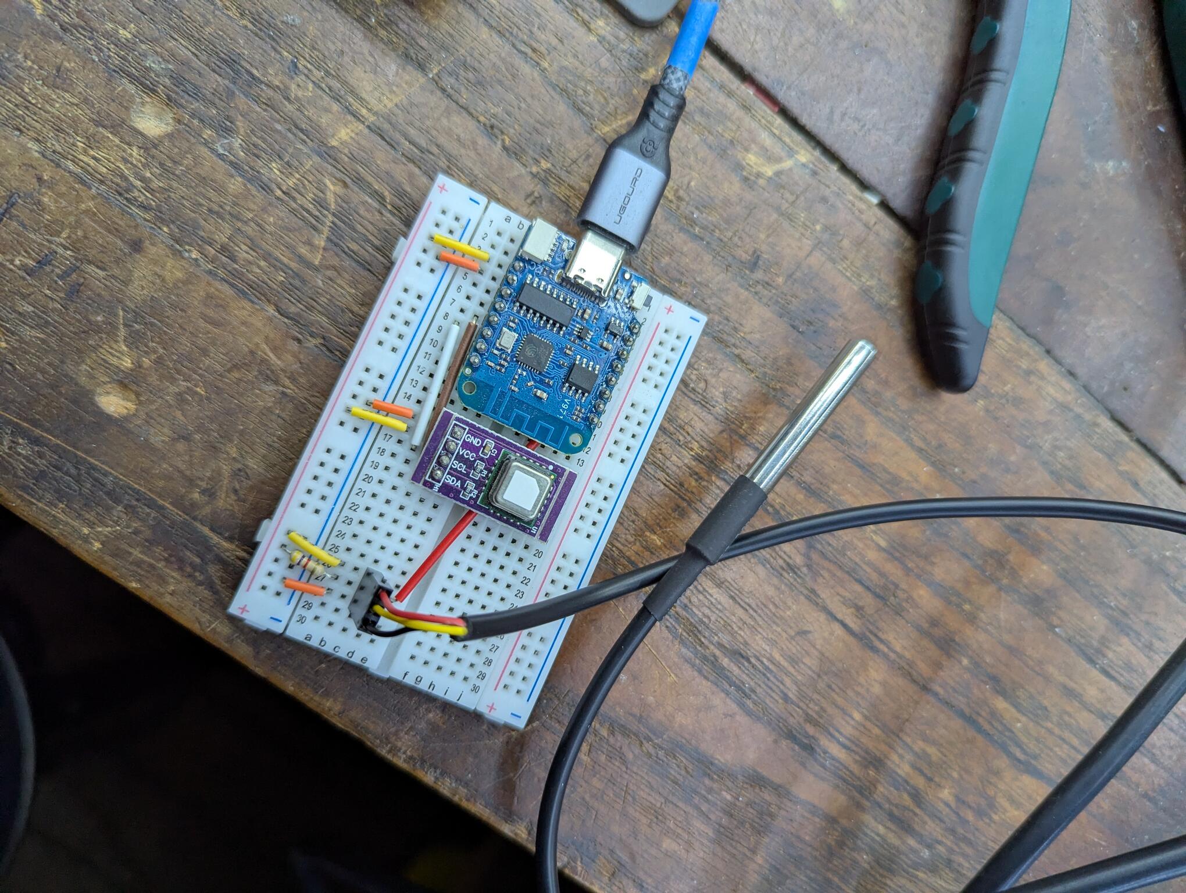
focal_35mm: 24
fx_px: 823
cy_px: 446
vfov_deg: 56.9
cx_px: 593
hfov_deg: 71.5
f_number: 1.85
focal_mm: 6.81
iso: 486
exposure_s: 1/102
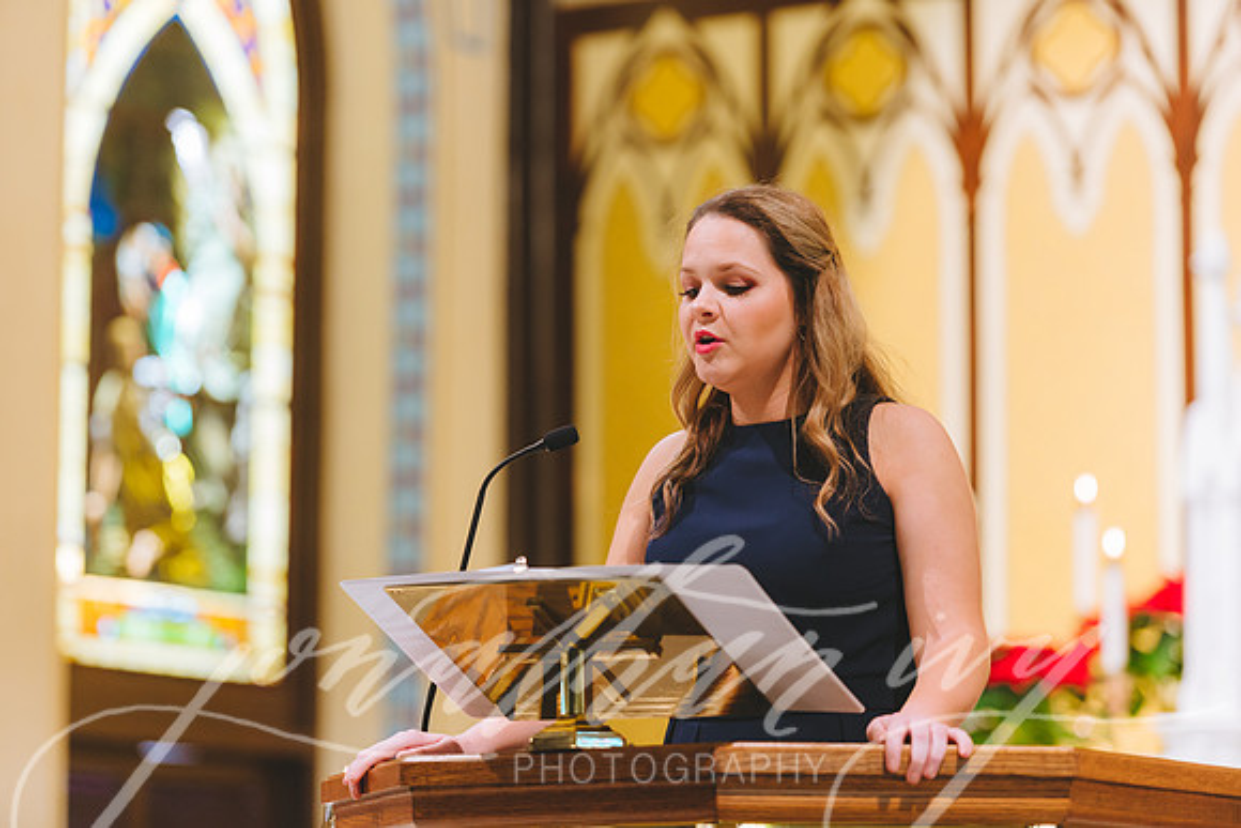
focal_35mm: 135
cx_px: 620
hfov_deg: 15.2
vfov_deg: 10.2
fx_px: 4655
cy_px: 414
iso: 1600
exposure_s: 1/160
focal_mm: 135
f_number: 2.8
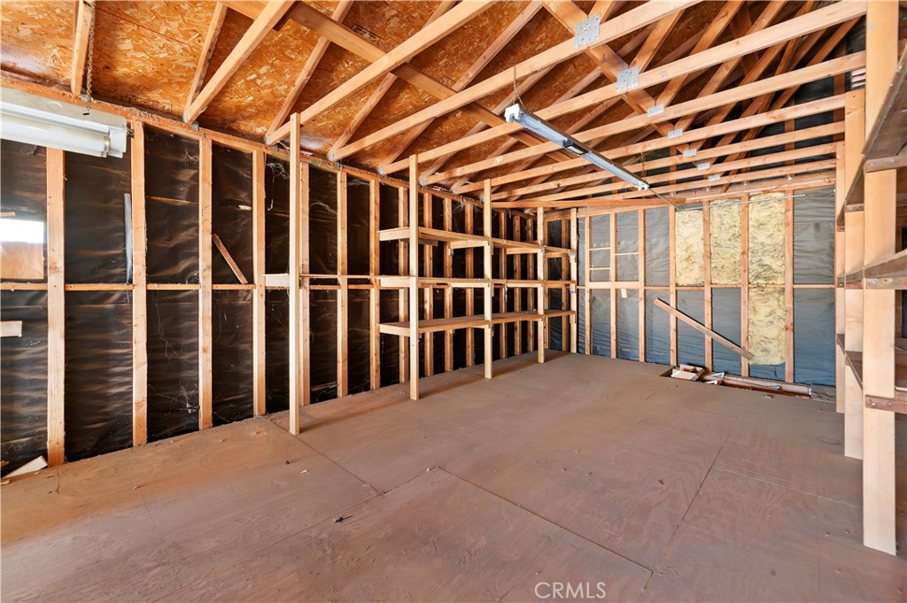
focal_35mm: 14
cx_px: 454
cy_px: 302
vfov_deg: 81.1
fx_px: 352
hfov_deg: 104.3
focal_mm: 14
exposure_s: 1.6
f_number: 10
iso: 500
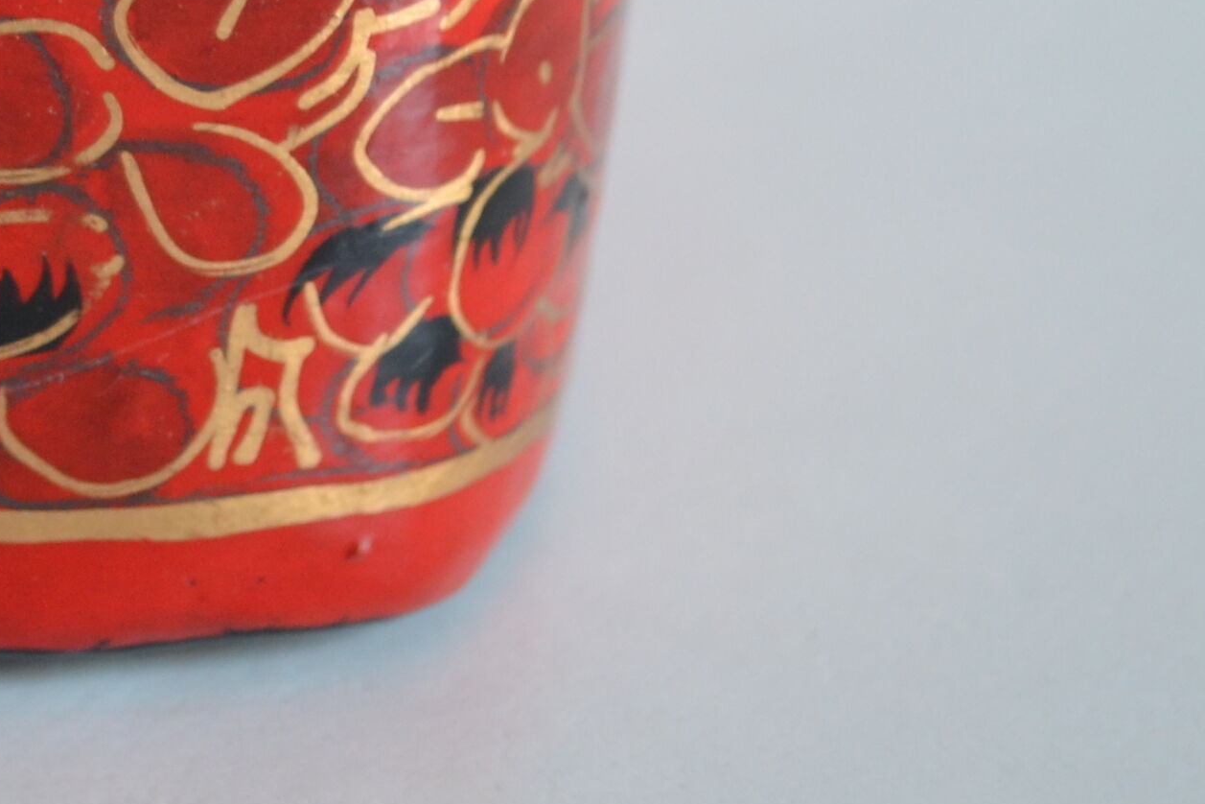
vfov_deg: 7.6
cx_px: -536
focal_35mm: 176
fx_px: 5891
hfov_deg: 11.3
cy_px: -594
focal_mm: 32
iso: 400
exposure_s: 1/15
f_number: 4.8
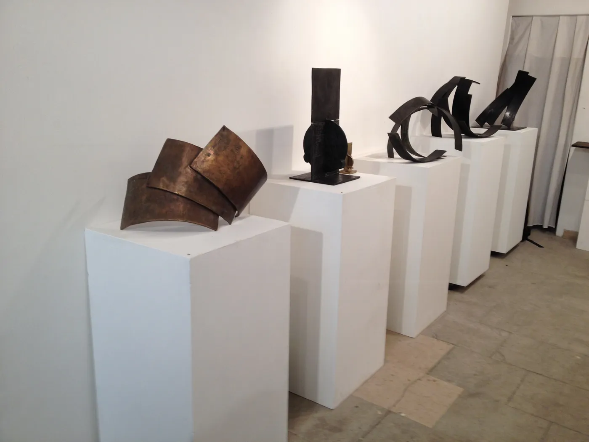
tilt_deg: -14.9
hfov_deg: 52.6
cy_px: 221
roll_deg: -3.1
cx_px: 294
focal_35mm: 35
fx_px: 596
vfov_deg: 40.7
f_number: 2.4
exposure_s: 1/30
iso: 50
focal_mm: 4.28
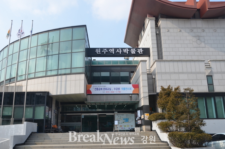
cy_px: 74
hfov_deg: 57.3
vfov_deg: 39.8
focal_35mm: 33
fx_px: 206
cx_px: 112
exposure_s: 1/250
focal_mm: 22
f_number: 8
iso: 160
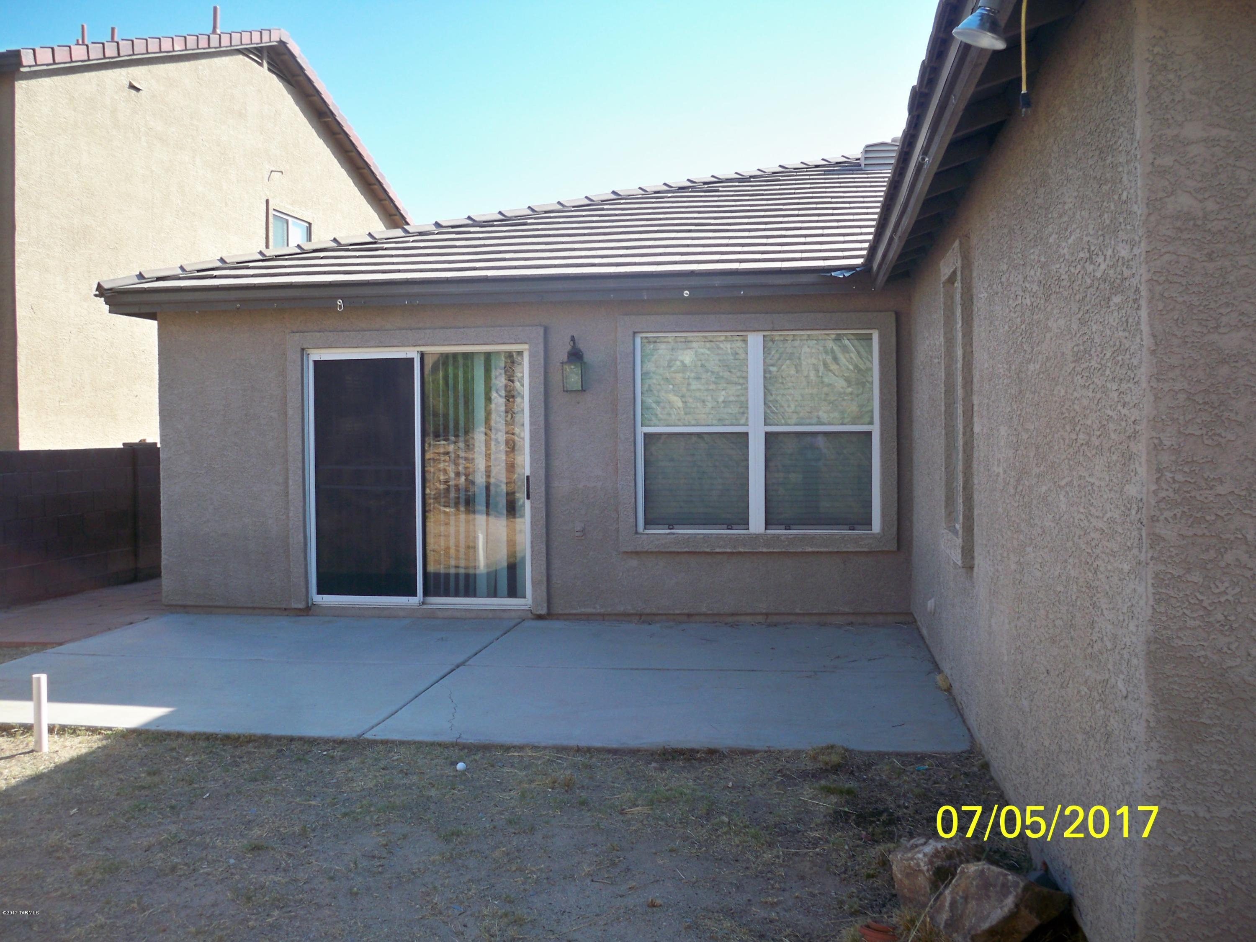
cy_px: 471
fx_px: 1270
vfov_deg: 40.7
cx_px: 628
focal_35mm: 35
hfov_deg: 52.6
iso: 80
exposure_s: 1/320
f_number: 3.1
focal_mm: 6.3
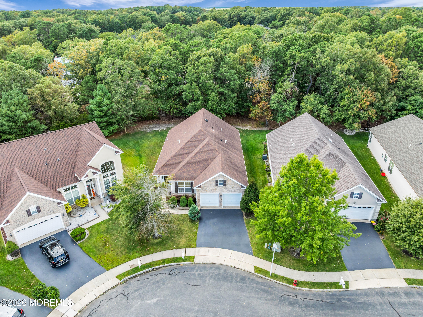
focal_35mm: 24
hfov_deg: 71.6
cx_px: 212
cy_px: 158
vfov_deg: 56.8
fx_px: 293
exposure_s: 1/60
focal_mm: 12.29
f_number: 2.8
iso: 190
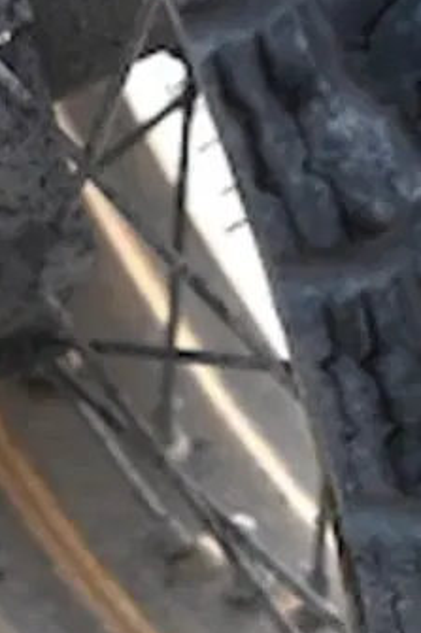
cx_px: -32
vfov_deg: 5.4
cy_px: -119
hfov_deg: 3.6
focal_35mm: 377
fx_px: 6620
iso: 3600
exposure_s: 1/1600
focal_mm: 70
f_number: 4
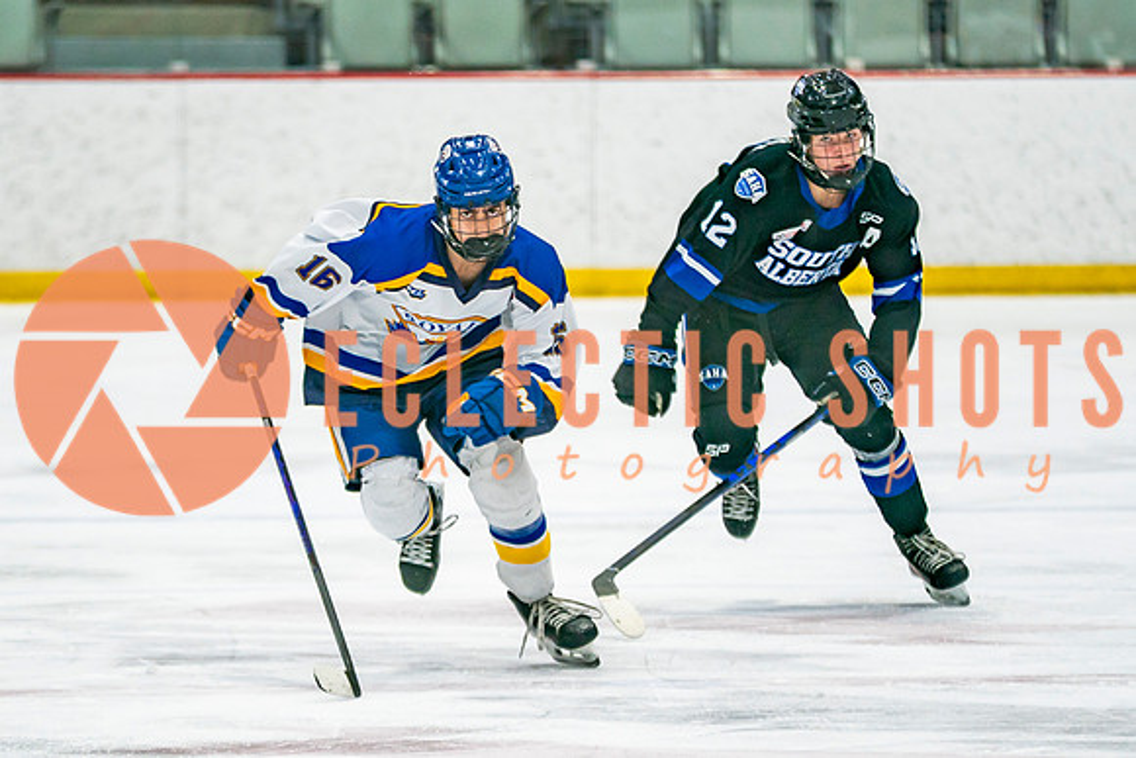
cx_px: 480
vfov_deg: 3.2
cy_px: 490
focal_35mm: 426
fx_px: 13435
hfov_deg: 4.8
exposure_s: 1/640
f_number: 2.8
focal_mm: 200
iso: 400
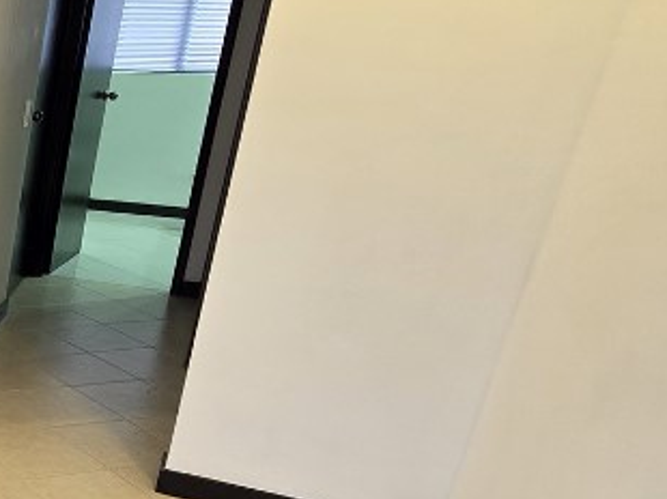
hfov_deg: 27.6
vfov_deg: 33.0
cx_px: -359
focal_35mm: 43
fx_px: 828
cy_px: 368
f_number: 1.9
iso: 80
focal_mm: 2.2
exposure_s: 1/34.3
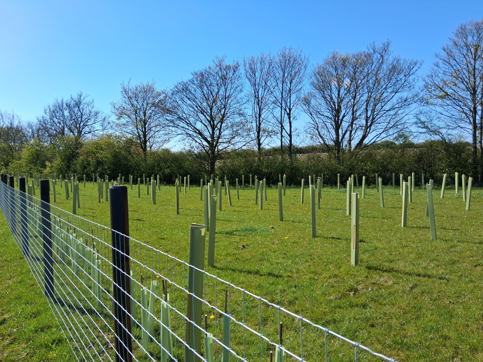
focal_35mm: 26
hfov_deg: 67.3
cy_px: 181
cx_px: 242
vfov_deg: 53.1
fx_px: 363
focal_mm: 3.98
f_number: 1.8
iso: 25
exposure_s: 1/561
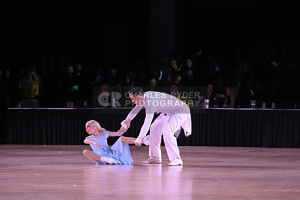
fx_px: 1667
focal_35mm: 200
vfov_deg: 6.9
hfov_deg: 10.3
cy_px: 100
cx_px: 150
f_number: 4
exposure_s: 1/200
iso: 1600
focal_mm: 200
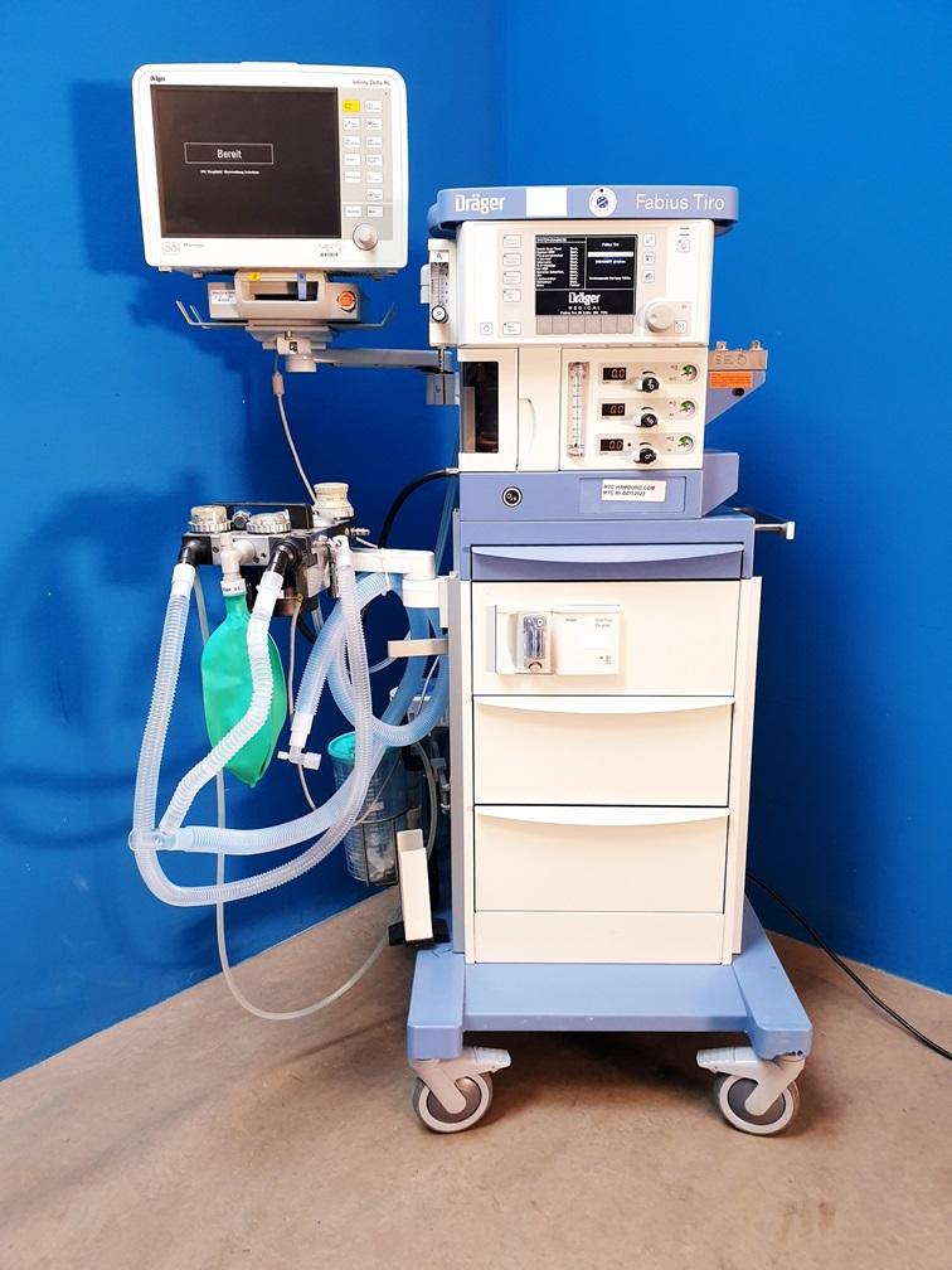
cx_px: 476
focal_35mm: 26
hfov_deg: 53.1
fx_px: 953
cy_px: 635
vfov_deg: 67.3
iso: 200
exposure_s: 1/50
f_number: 2.4
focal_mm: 4.3
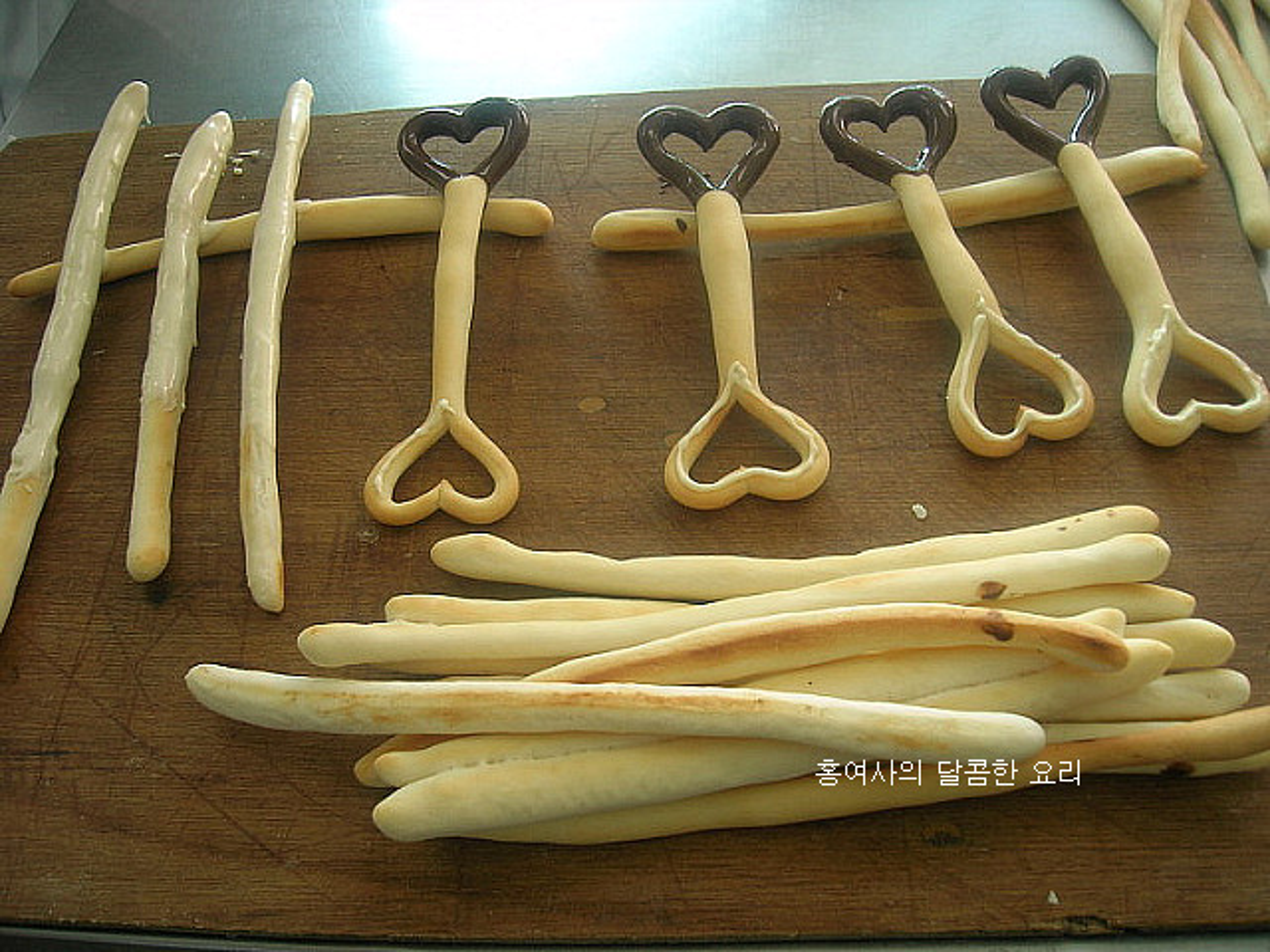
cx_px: 635
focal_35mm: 34
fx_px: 1247
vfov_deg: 41.8
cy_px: 476
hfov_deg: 54.0
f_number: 2.9
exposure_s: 1/33.7
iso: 50
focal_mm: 5.7
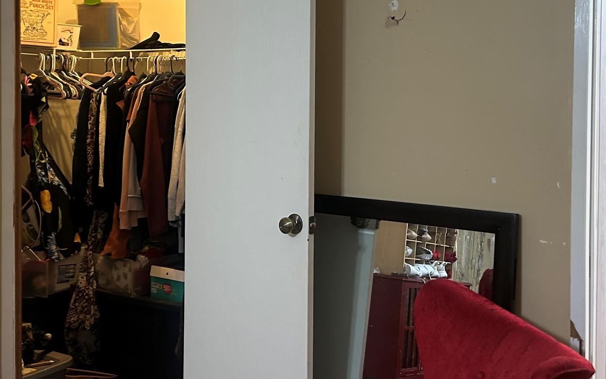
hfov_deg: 44.3
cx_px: 333
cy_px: 117
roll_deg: -0.5
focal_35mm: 45
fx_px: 743
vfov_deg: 28.4
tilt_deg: -1.5
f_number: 1.5
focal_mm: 5.7
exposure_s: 1/60
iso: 200
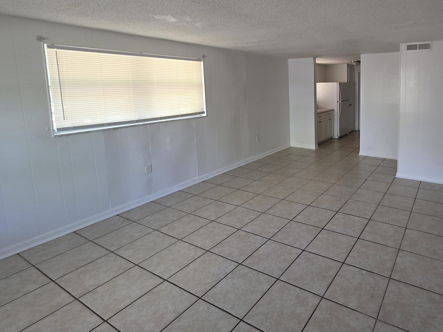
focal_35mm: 19
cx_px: 320
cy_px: 116
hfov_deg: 79.6
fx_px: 243
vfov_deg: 67.2
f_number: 1.9
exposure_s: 1/60
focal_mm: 2.2
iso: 160
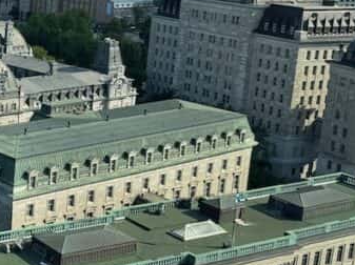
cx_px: -122
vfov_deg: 20.0
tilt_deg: -13.0
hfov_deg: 23.3
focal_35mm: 73
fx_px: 748
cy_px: 84
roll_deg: -1.1
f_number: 1.78
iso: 80
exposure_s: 1/2959
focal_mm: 6.76
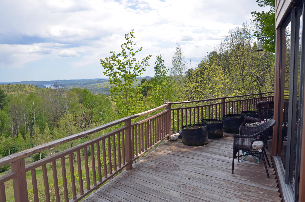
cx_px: 152
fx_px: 228
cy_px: 101
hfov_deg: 67.5
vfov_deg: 47.7
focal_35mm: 27
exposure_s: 1/250
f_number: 6.3
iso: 100
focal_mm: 18
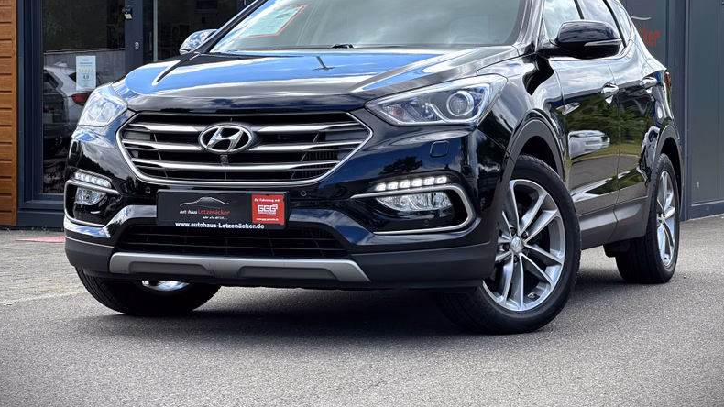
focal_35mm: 85
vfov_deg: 14.2
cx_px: 363
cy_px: 157
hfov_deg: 25.0
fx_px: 1631
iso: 32
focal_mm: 9
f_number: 2.8
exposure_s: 1/273
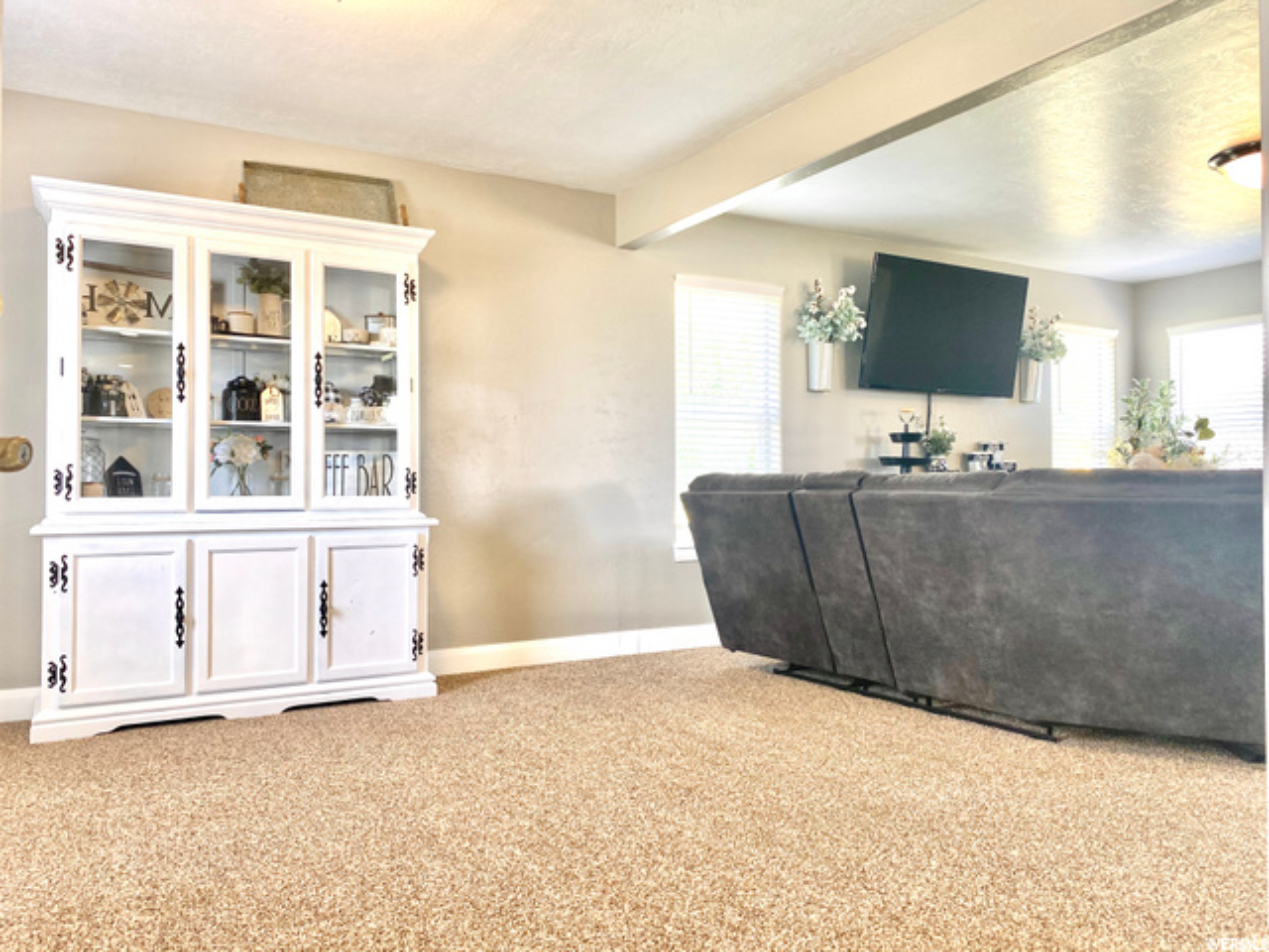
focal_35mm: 26
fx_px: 953
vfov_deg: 53.1
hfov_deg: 67.3
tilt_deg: +0.9
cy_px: 476
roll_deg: -0.3
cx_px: 634
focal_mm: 4.25
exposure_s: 1/60
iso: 64
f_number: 1.8
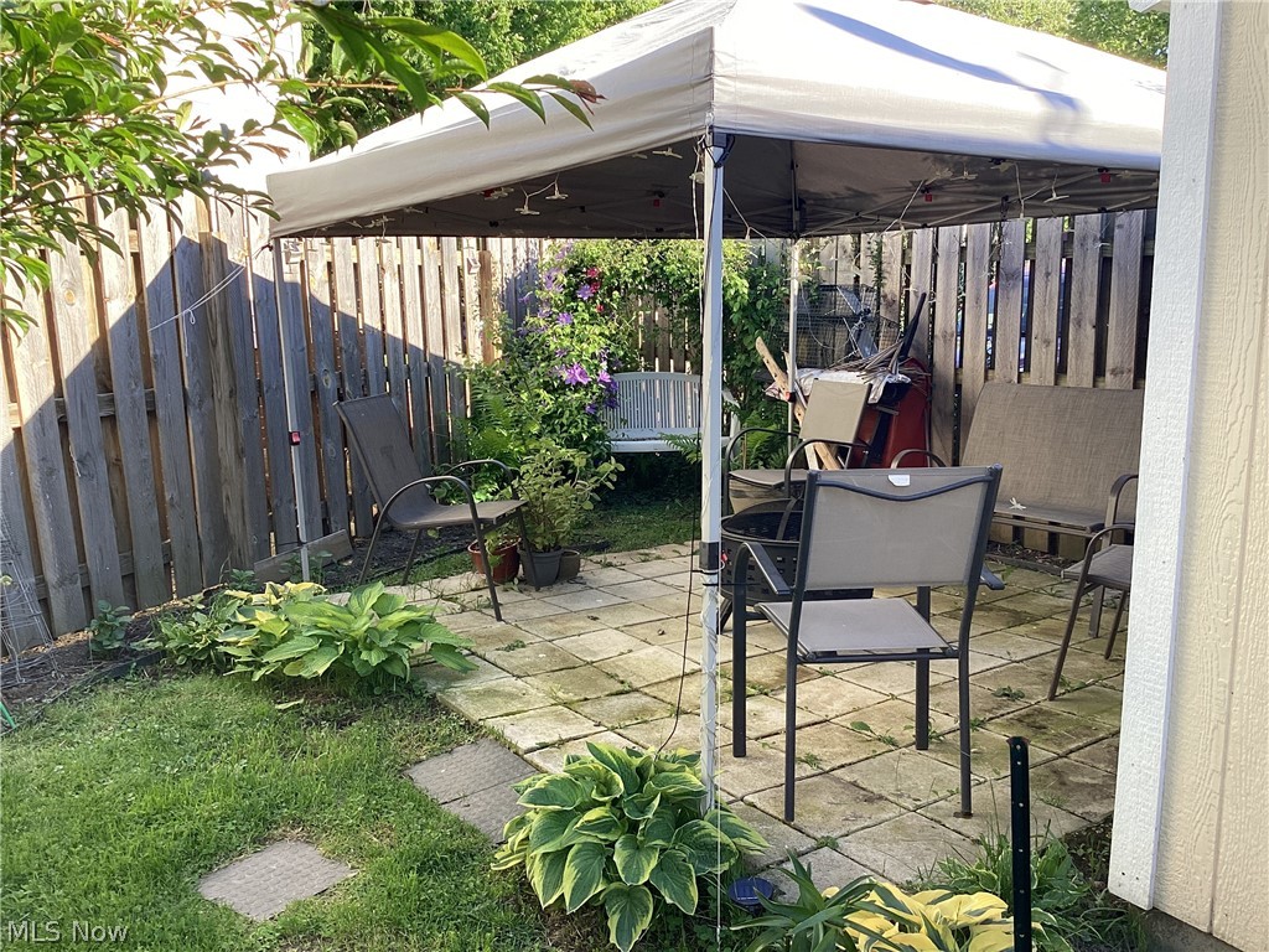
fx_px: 1136
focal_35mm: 31
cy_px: 476
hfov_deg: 58.4
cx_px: 634
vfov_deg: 45.4
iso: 25
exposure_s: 1/108
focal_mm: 3.3
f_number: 2.4
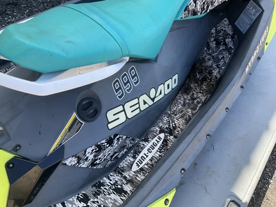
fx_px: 231
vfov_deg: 48.2
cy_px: 104
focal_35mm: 29
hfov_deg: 61.7
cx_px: 138
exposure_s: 1/428
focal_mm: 3
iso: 25
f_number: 1.8
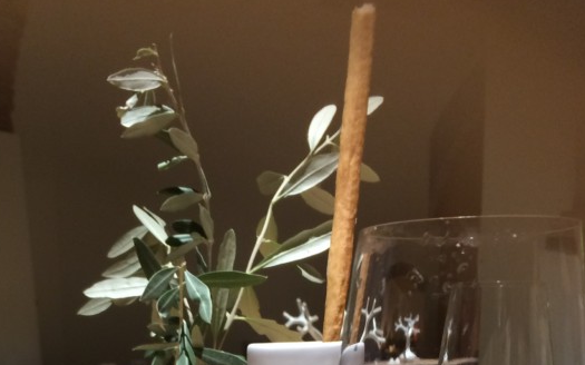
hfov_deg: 33.9
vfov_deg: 18.9
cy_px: 556
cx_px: 224
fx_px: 956
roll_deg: +2.8
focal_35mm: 60
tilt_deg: -14.7
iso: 125
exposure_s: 1/33
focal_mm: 4.15
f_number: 2.2
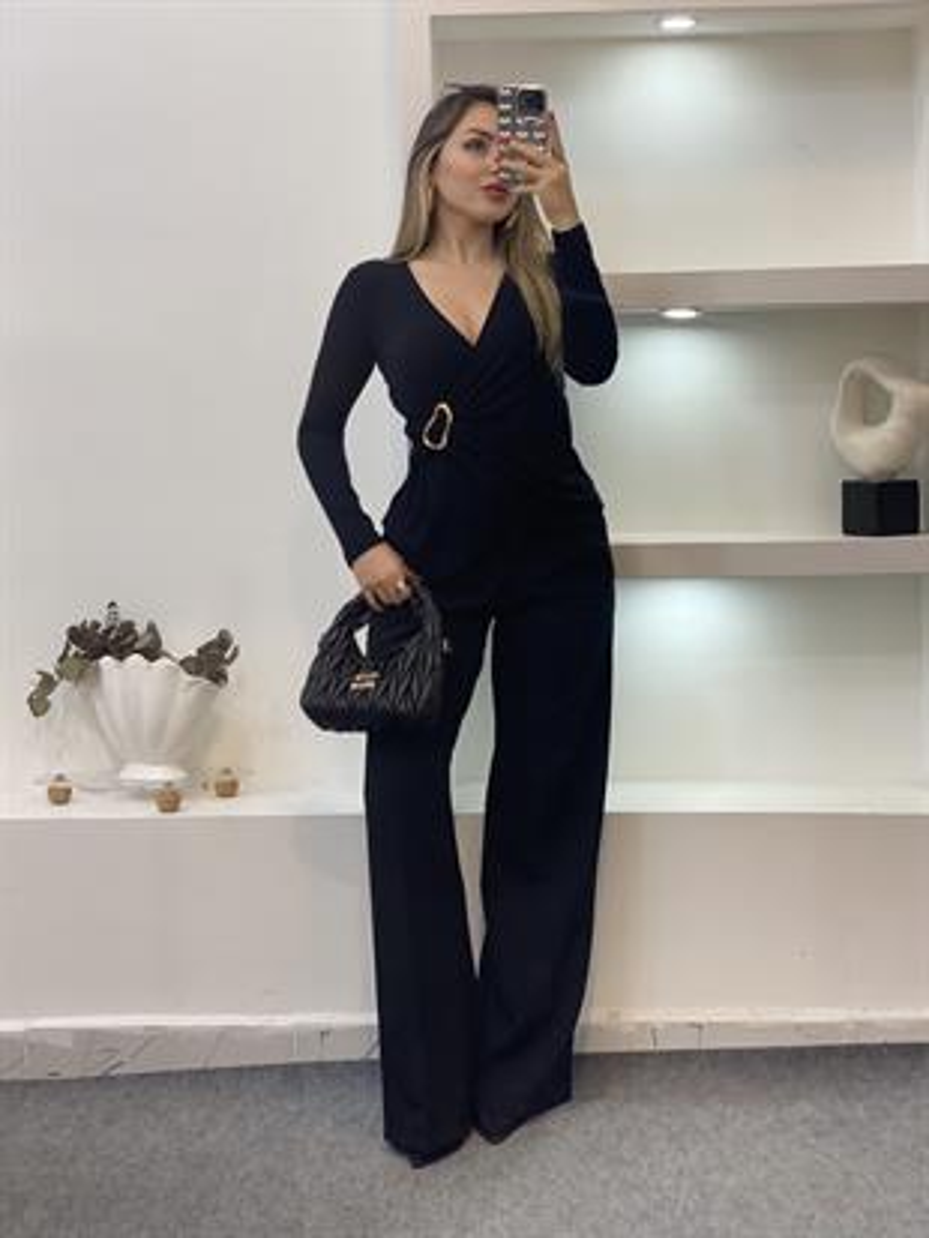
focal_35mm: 52
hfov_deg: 28.0
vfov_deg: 36.8
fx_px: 1860
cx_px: 464
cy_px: 619
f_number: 2
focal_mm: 6
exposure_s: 1/100
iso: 80
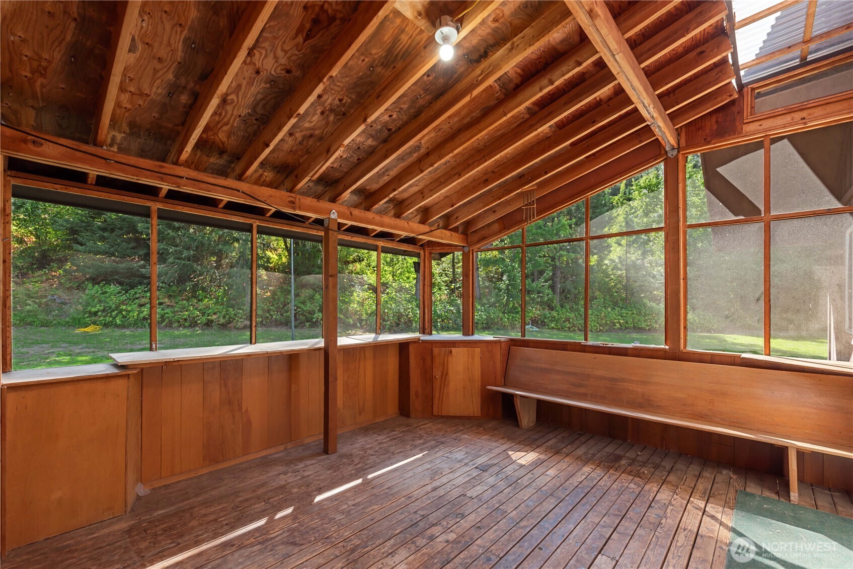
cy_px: 284
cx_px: 426
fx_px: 355
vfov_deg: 77.4
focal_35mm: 15
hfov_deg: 100.4
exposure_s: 1/60
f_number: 7.1
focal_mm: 15
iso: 100
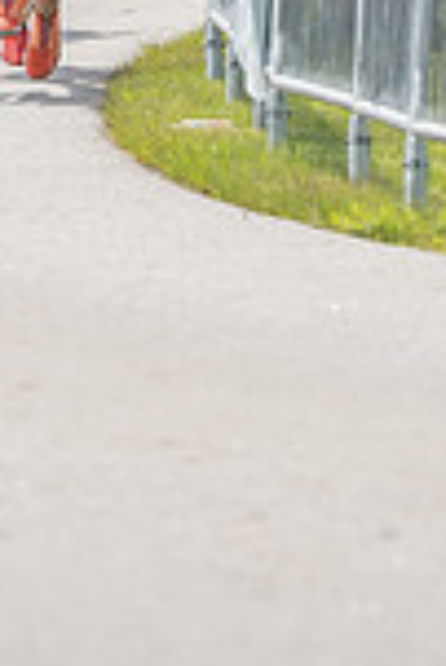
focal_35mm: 825
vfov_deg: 2.5
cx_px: -152
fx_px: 15295
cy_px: -221
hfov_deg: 1.7
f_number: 5.6
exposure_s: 1/1000
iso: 200
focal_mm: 175
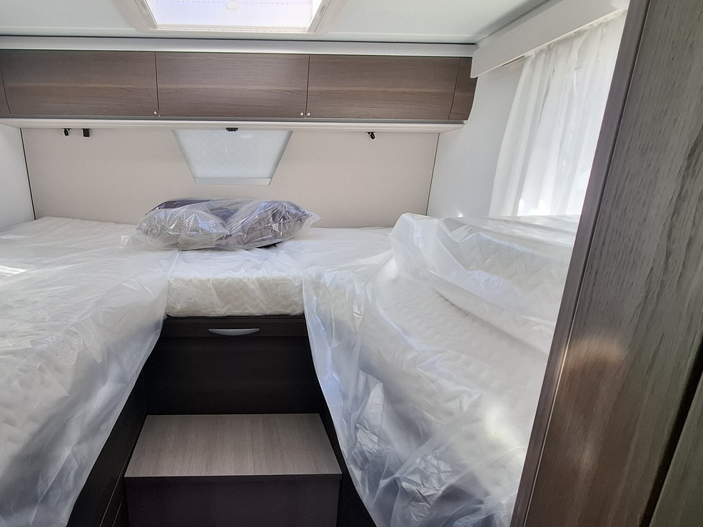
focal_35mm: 19
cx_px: 235
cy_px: 305
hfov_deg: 81.8
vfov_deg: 68.3
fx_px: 386
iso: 50
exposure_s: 1/100
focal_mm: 1.74
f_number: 2.2
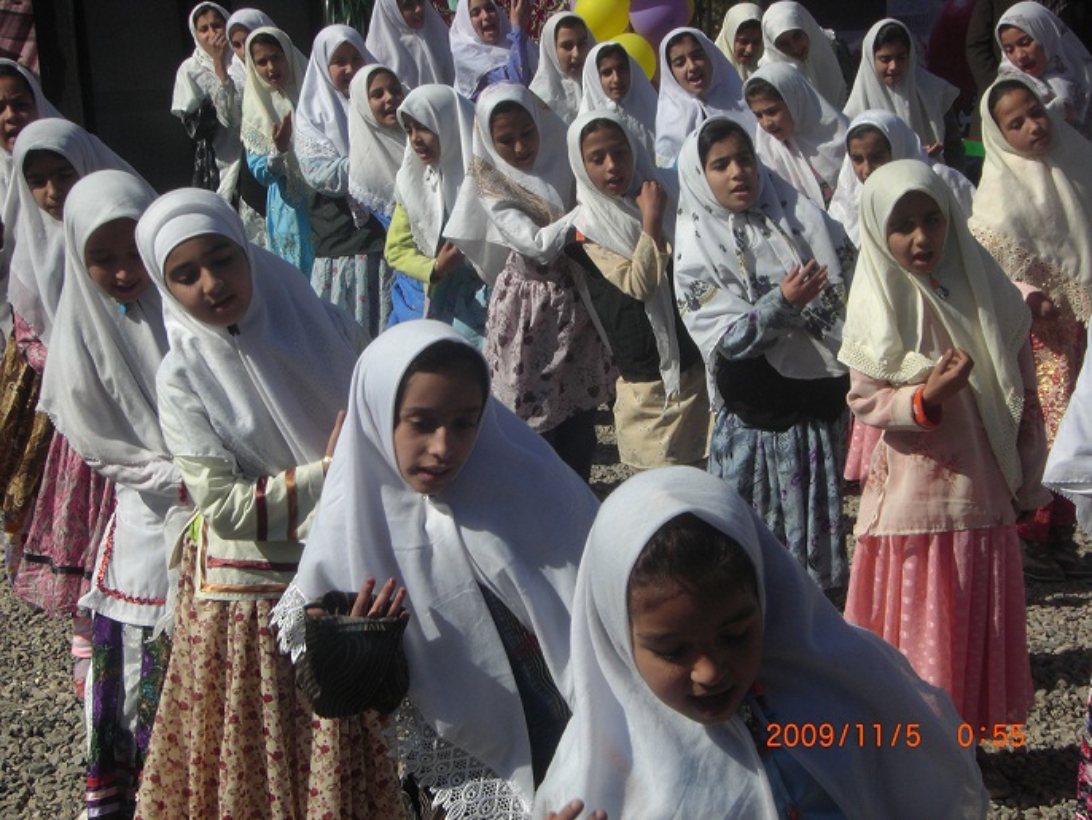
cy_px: 410
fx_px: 2809
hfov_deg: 22.0
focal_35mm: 89
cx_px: 546
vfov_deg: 16.6
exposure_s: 1/400
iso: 50
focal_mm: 14.7
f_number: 5.6
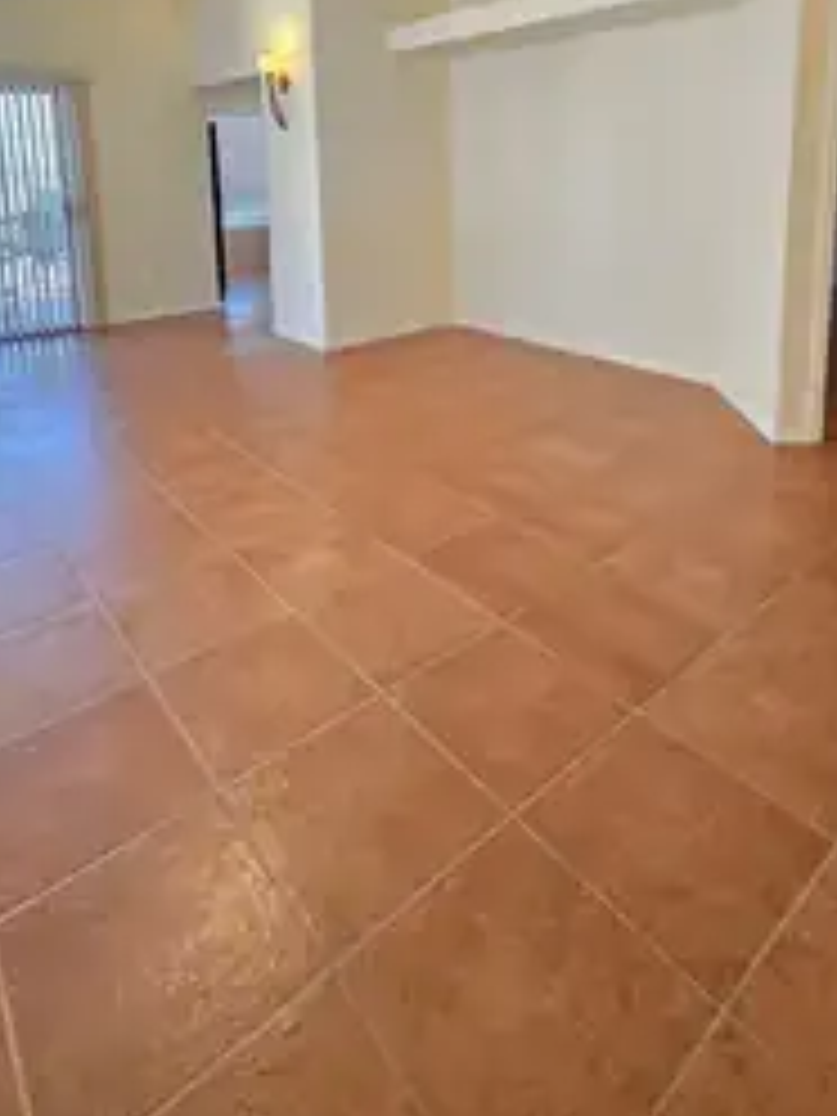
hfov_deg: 63.4
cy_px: 266
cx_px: 387
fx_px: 677
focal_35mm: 21
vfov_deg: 72.9
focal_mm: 2.2
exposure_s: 1/60
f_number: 1.9
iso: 200
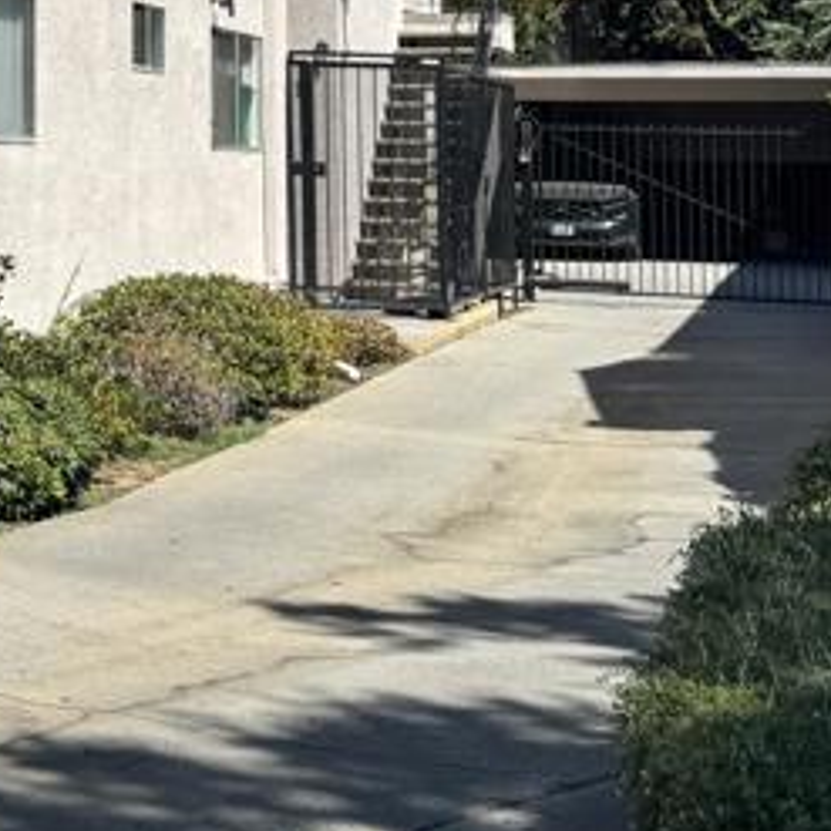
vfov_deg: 19.1
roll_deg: -1.4
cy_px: -37
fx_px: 2390
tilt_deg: +4.0
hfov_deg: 17.6
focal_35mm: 88
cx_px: -427
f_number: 1.78
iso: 80
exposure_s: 1/4310
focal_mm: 6.76
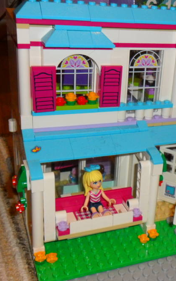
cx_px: 169
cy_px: 139
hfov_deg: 23.5
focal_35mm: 53
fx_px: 407
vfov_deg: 38.2
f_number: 4
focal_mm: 6.6
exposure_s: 1/45
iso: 200
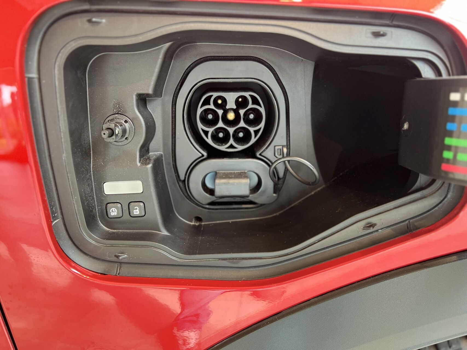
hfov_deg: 67.3
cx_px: 234
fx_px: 351
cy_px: 175
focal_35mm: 26
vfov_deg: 53.1
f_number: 1.5
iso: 125
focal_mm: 5.7
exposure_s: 1/61
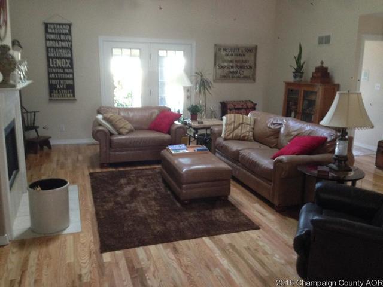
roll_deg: +0.3
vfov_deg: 42.9
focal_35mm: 33
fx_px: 365
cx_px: 192
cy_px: 144
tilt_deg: -13.9
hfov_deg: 55.4
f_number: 2.4
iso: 400
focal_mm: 4.12
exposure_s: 1/17
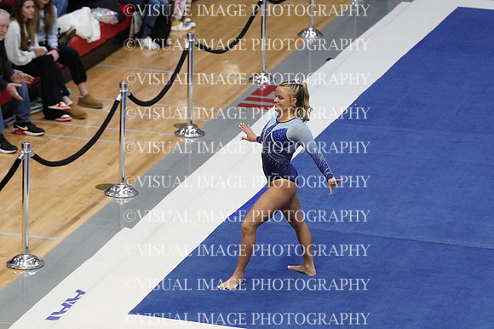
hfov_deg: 12.0
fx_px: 2359
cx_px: 247
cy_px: 164
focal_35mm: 172
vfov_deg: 8.0
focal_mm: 115
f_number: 4
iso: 12800
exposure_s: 1/800
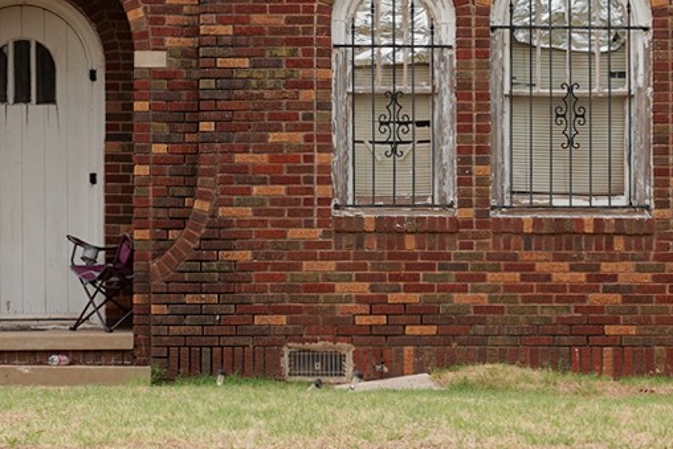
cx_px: 354
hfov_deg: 15.8
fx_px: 2431
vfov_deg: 10.4
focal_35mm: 130
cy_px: -38
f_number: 7.1
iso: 100
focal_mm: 33
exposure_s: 1/100
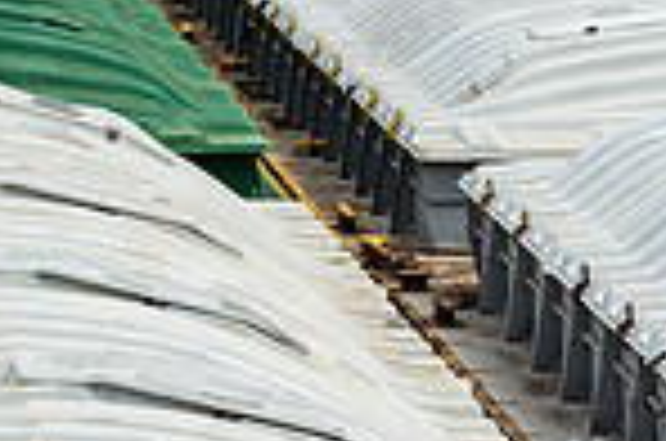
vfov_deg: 4.0
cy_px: -322
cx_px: -612
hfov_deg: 6.0
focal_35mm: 337
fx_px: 6221
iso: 100
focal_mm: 85
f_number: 10
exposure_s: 1/250
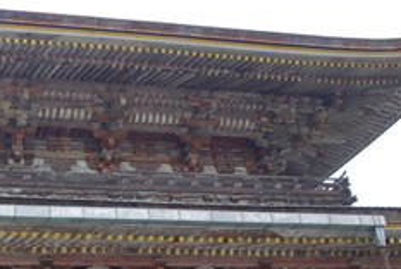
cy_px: 243
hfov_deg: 34.4
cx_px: 28
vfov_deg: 24.4
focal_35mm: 54
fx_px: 602
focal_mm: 10.4
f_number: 2.2
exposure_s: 1/100
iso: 125
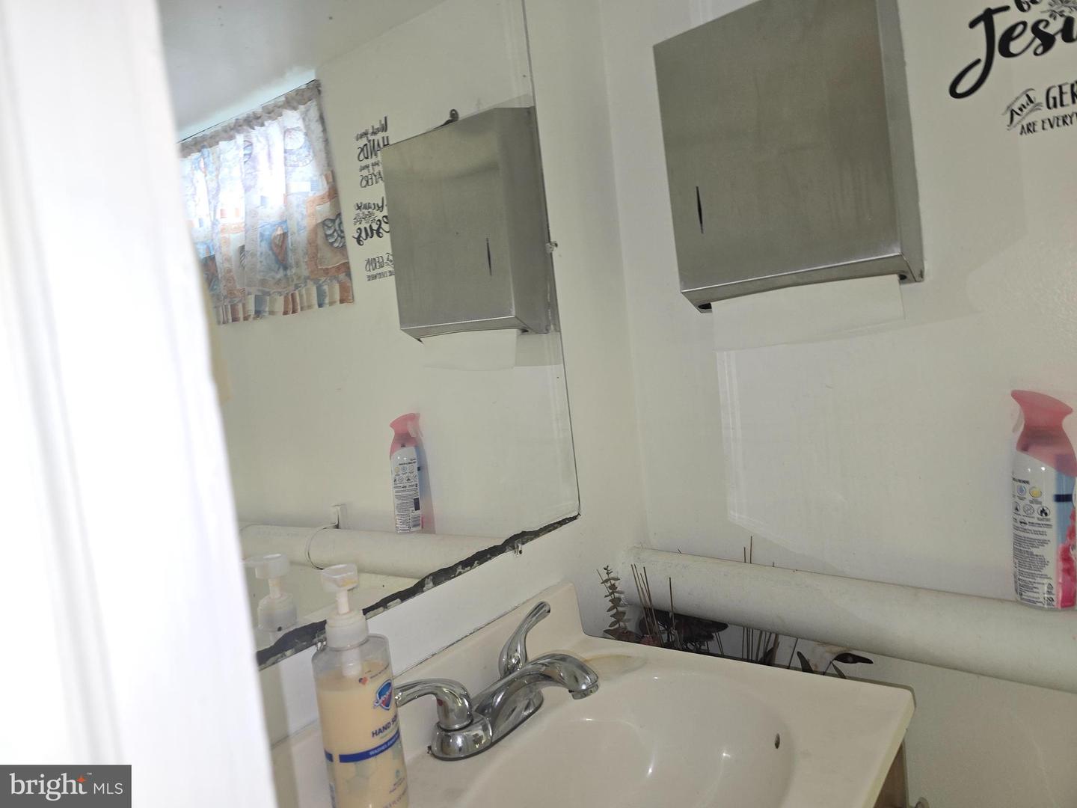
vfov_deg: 58.9
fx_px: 716
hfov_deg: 73.9
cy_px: 404
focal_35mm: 23
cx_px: 538
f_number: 1.7
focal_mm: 6.3
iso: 100
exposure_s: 1/24
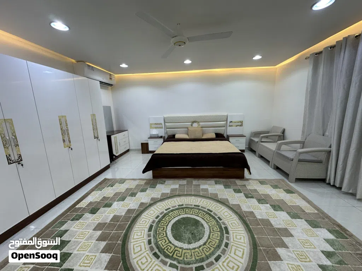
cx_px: 181
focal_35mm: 14
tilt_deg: -11.1
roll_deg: +1.7
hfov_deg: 102.1
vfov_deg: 85.7
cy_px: 136
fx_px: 146
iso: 100
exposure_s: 1/100
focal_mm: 2.22
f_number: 2.2
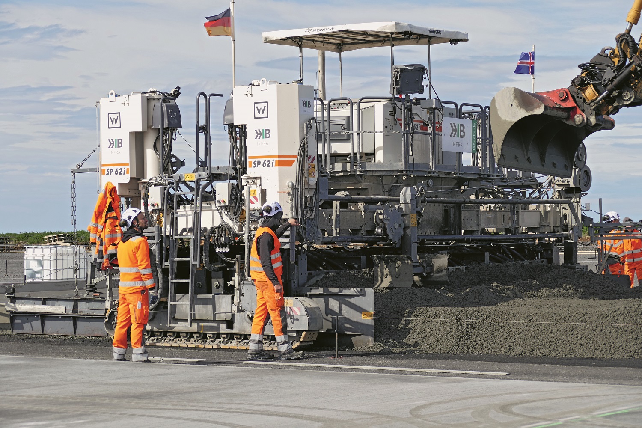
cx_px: 321
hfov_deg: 18.6
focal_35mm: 110
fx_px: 1962
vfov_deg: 12.5
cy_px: 214
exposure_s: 1/1600
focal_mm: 39.97
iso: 125
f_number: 3.9
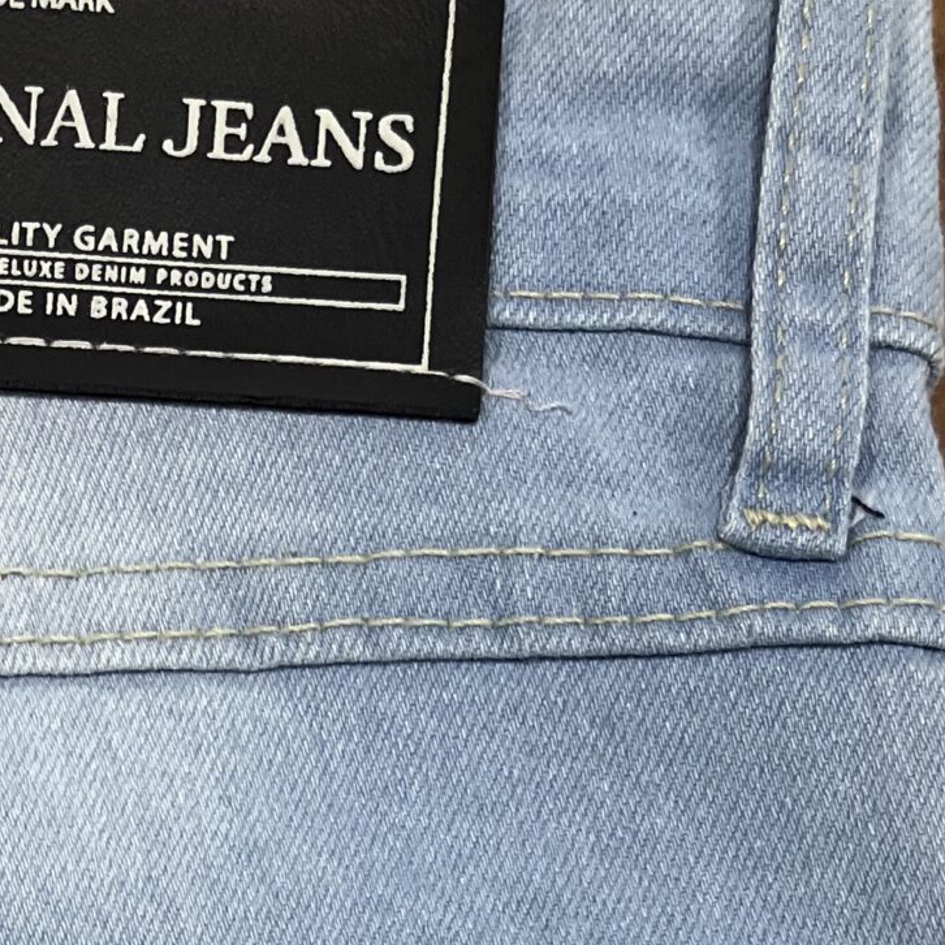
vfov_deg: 19.2
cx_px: 197
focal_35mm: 81
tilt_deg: -86.2
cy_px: 1335
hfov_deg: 21.1
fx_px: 2502
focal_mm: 5.1
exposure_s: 1/120
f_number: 1.6
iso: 125
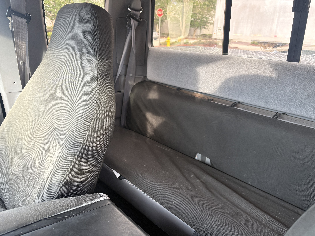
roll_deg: -1.2
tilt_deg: -19.4
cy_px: 118
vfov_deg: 53.1
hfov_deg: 67.3
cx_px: 158
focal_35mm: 26
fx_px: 237
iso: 160
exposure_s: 1/60
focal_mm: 5.96
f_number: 1.6
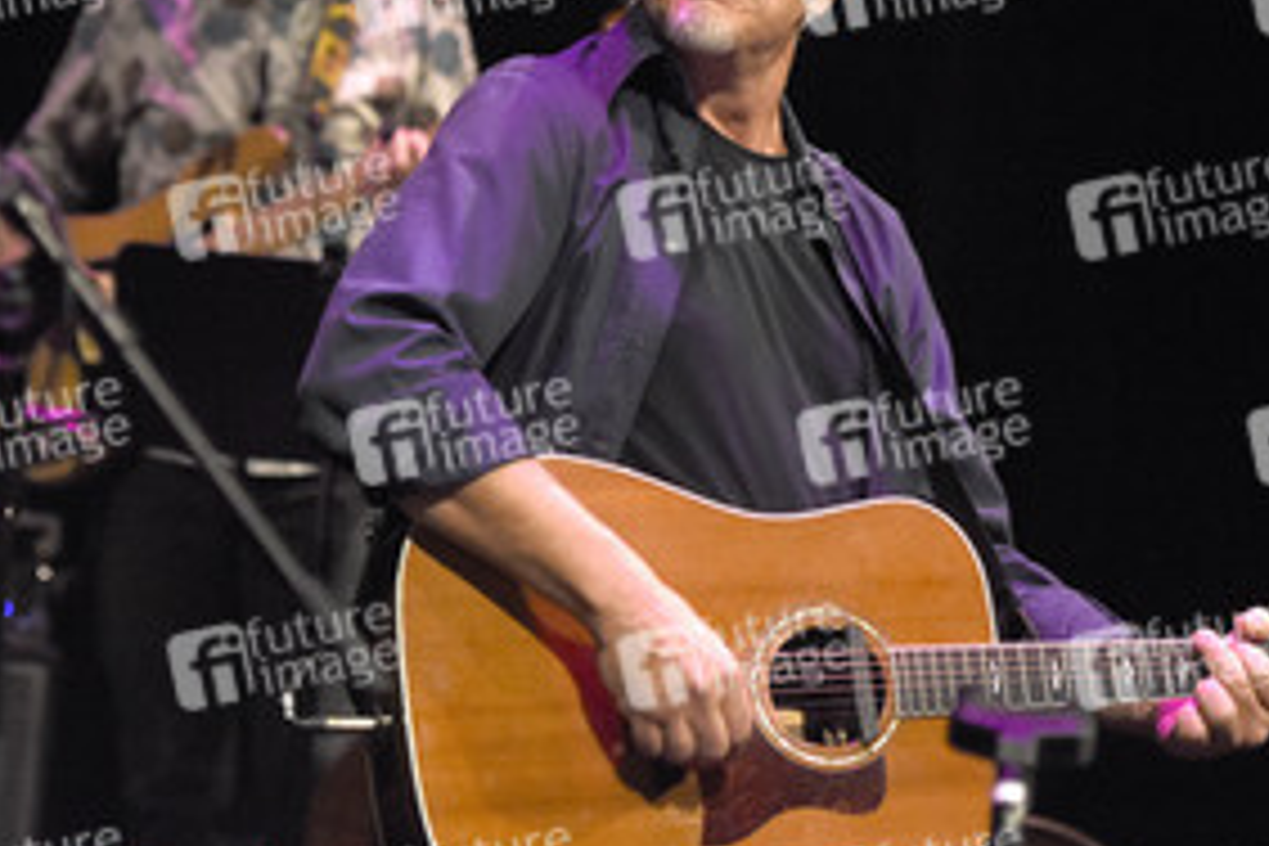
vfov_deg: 5.5
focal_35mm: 252
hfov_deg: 8.2
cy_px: 320
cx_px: 794
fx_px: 8875
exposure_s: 1/250
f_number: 3.2
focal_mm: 105
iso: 1600
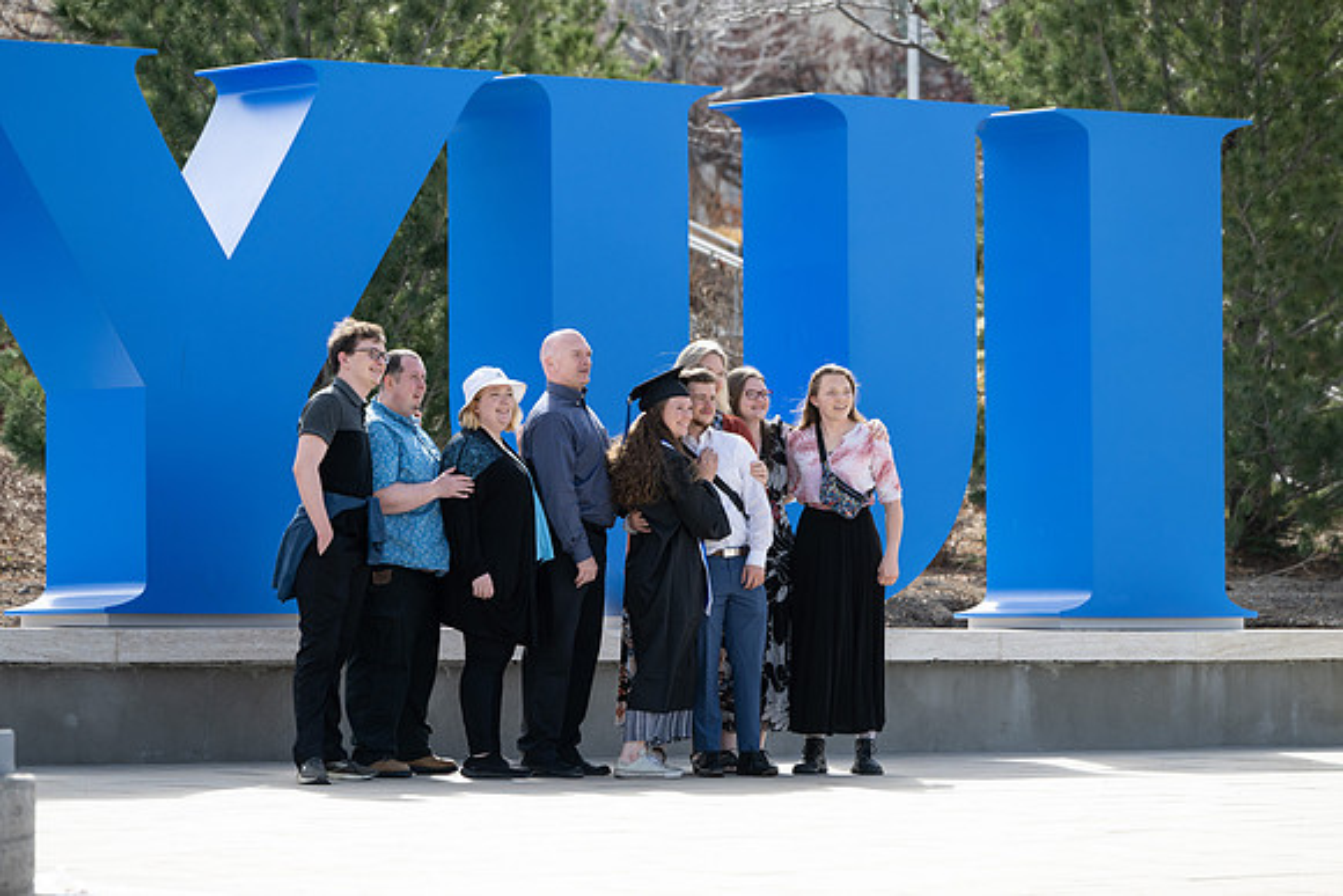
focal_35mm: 183
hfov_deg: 11.3
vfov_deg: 7.5
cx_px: 672
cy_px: 448
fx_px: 6814
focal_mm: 180
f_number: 5
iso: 250
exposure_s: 1/640
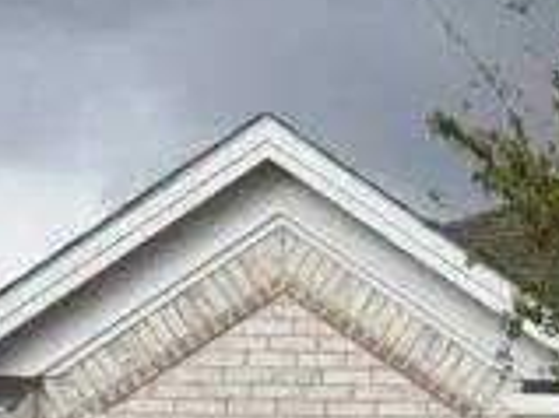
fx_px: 2501
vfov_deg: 8.7
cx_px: 1114
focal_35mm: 155
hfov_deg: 11.5
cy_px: 1012
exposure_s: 1/5319
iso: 80
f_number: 1.78
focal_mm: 6.76
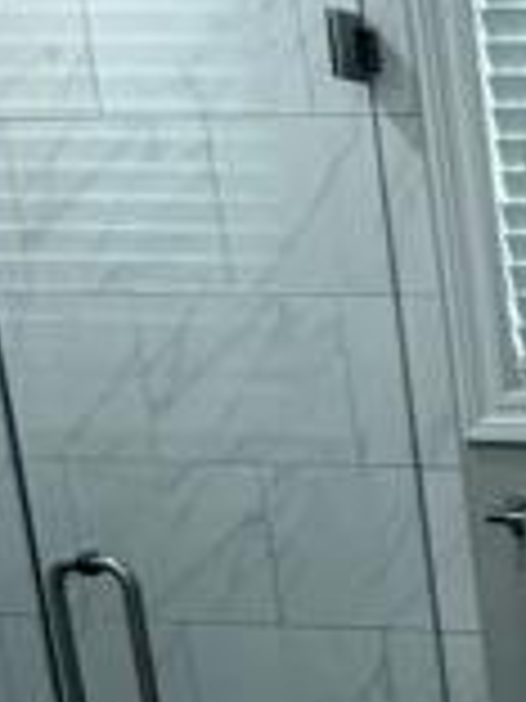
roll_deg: -1.6
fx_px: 1864
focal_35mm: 92
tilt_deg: -16.3
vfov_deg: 19.2
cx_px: 1466
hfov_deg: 11.4
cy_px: 990
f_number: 2.2
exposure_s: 1/120
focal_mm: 2.22
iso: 200
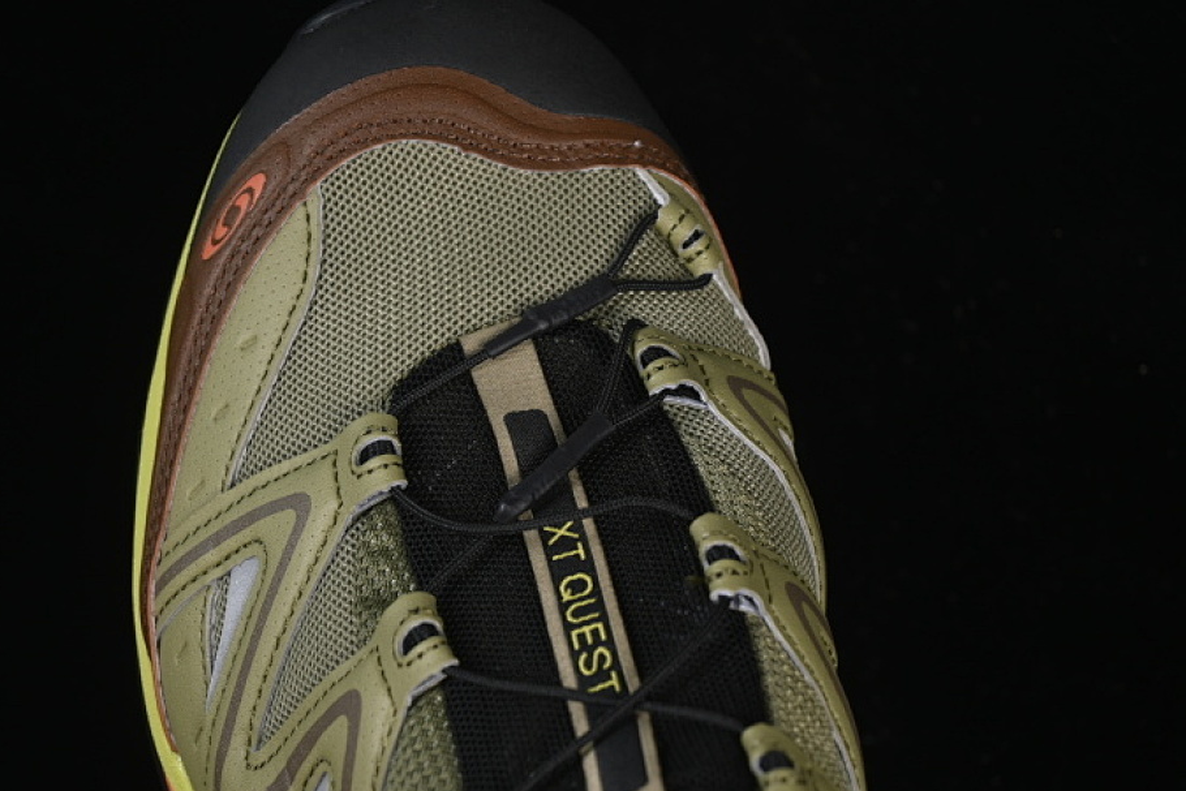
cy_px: 427
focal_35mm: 89
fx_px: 2932
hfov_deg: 22.9
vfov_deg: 15.4
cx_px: 528
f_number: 6.3
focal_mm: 50
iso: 160
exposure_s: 1/60
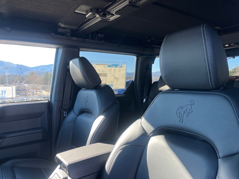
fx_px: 180
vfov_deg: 53.1
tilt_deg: +0.5
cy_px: 90
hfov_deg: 67.3
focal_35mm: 26
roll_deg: -0.4
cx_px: 120
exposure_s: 1/185
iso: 40
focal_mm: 5.1
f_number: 1.6
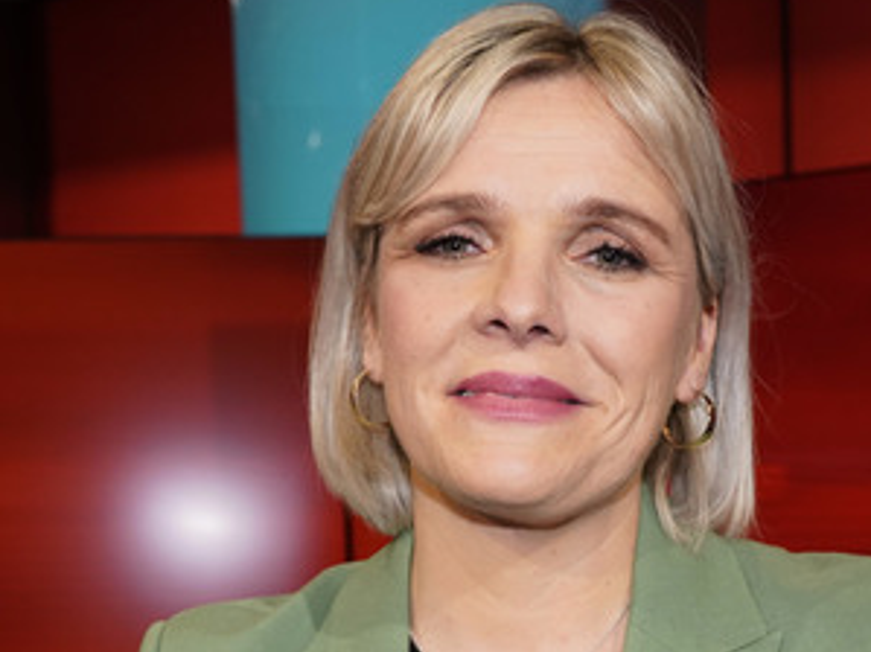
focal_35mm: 45
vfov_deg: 32.1
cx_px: 537
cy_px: 393
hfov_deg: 41.8
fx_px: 1132
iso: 1600
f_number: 5
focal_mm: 31
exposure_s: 1/160
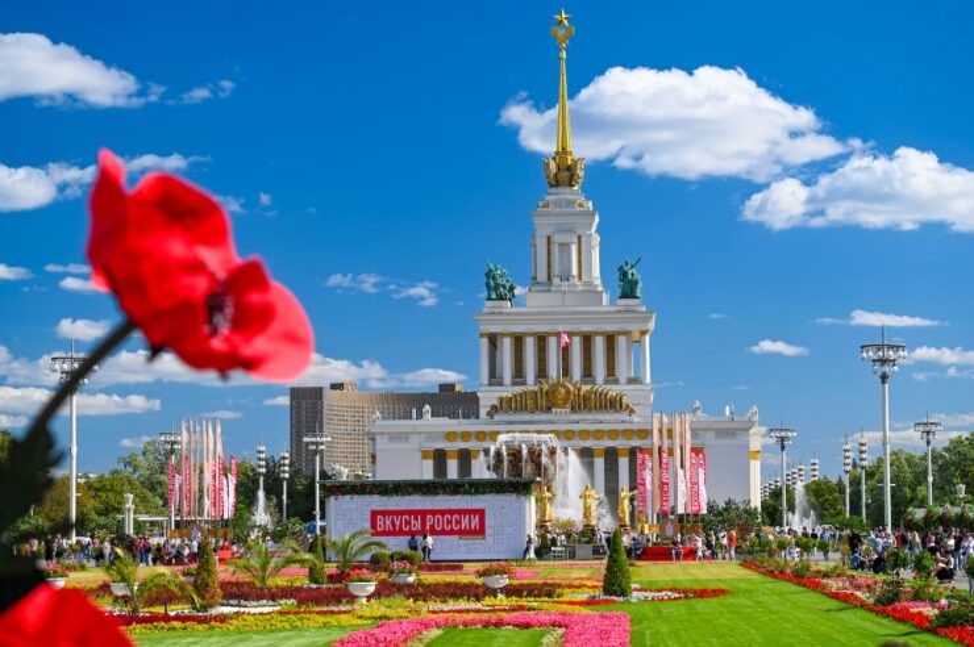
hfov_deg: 22.6
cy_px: 324
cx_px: 487
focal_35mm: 90
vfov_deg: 15.2
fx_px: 2433
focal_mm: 90
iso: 100
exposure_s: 1/320
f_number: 4
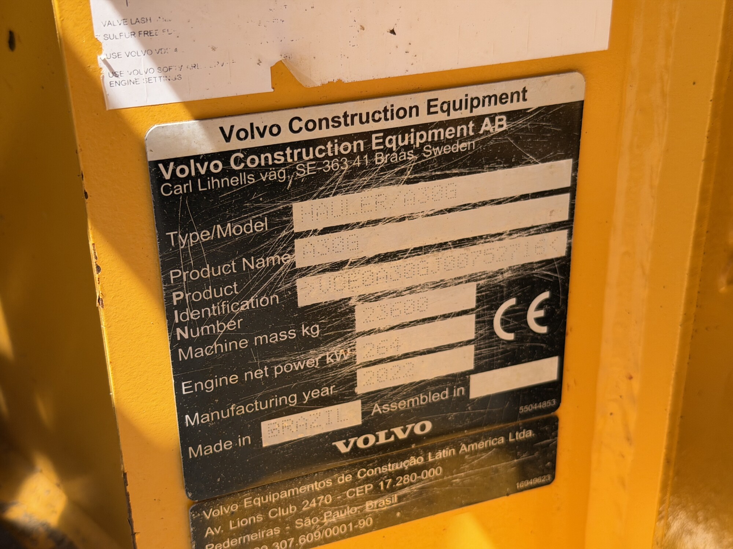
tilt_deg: -24.4
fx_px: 1016
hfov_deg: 39.7
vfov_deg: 30.3
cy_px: 274
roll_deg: +0.4
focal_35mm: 48
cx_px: 366
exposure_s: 1/1264
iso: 64
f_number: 1.78
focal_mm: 6.76
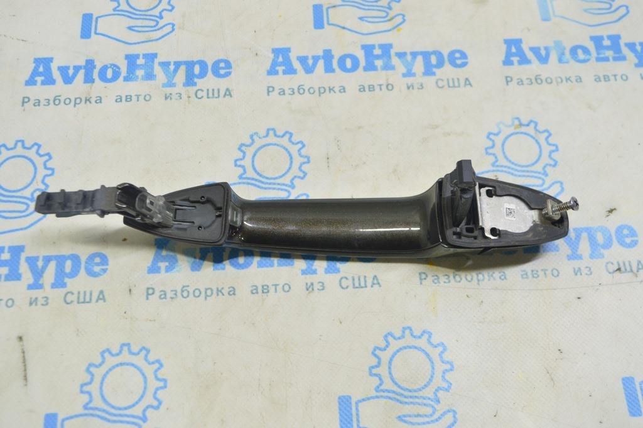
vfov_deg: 35.4
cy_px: 214
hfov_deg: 51.3
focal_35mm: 38
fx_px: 669
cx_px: 322
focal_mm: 25
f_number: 5.6
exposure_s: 1/20
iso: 400
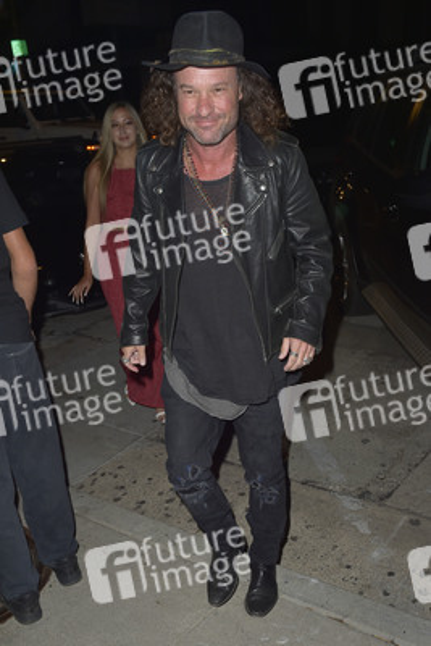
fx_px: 610
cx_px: 216
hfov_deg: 38.9
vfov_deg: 55.8
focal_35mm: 34
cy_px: 323
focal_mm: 34
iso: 400
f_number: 6.3
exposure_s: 1/250
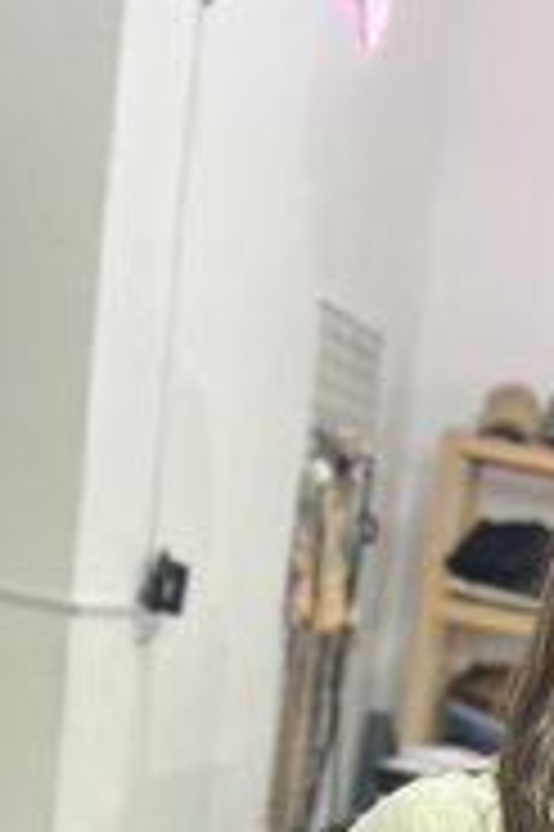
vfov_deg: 22.3
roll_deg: -10.2
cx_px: 712
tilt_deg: -16.8
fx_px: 1804
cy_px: 1185
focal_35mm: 78
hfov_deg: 16.5
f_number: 1.5
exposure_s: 1/50
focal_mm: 5.7
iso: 125
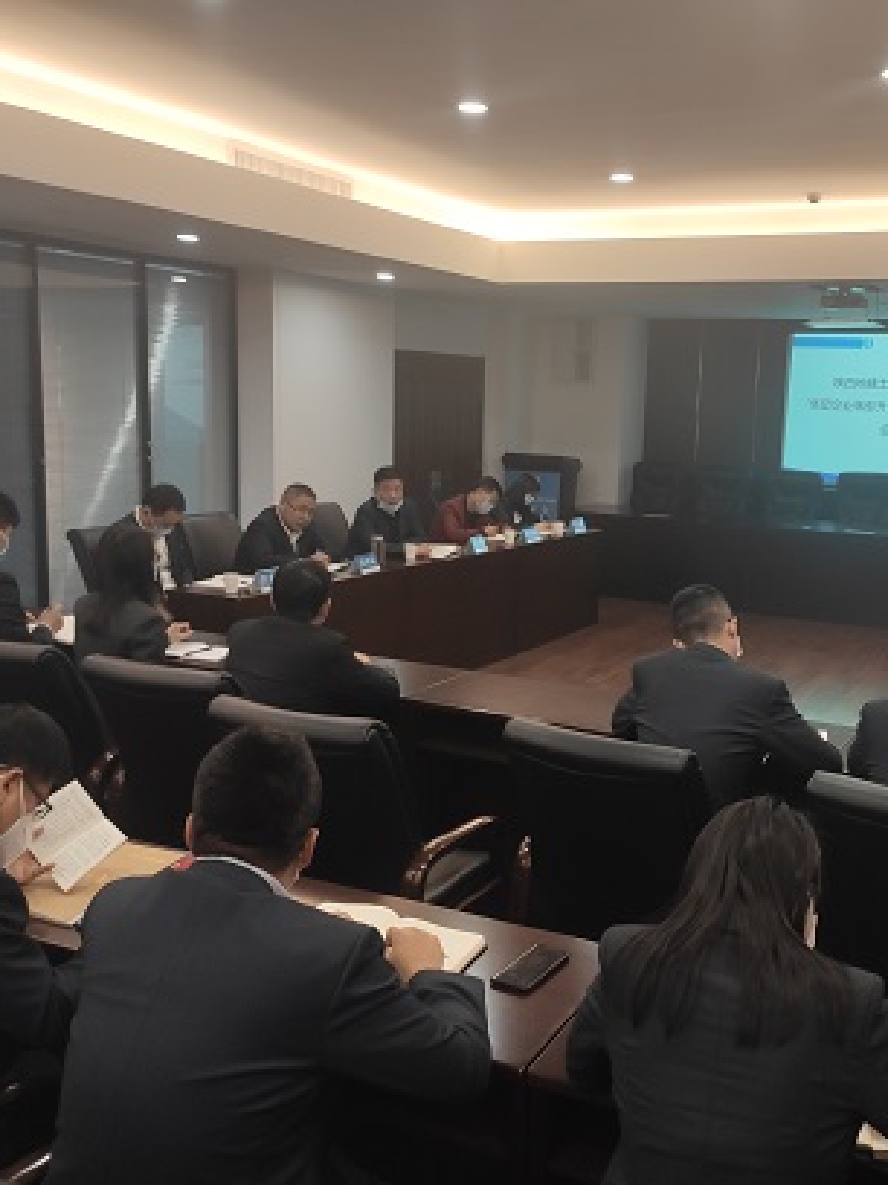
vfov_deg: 52.6
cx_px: 572
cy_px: 595
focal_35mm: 35
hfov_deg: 40.3
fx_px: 1197
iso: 159
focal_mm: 4.77
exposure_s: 1/50
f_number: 1.75
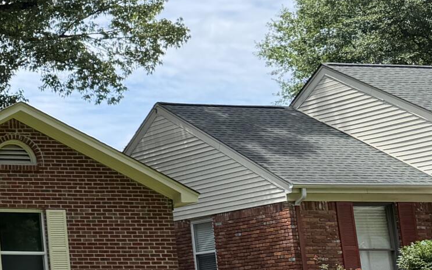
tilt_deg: +13.0
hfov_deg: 16.4
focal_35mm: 103
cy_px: 71
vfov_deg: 12.7
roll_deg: +0.3
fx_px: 1213
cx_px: -385
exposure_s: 1/2053
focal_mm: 6.76
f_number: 1.78
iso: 100
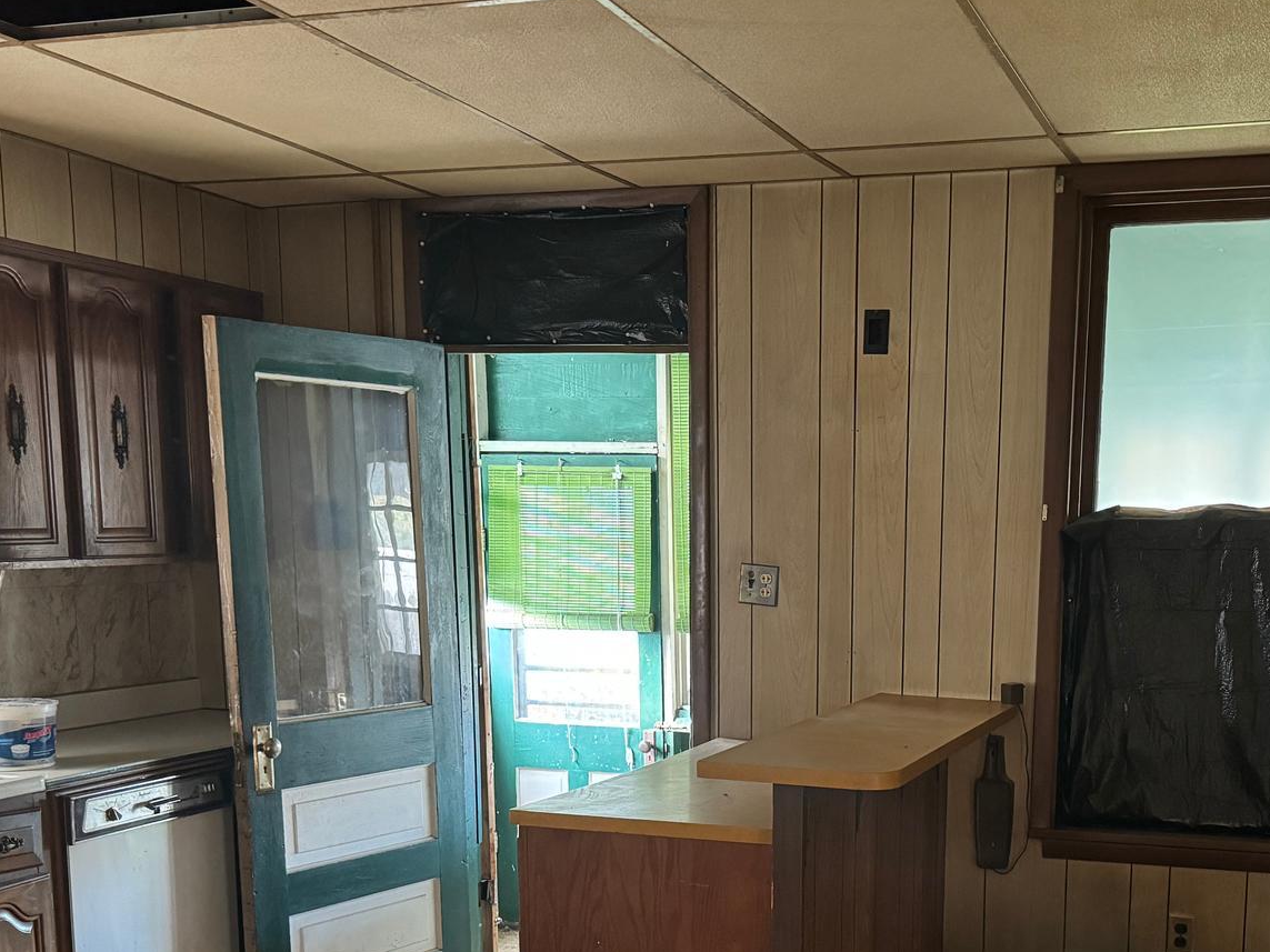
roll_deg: -0.8
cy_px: 806
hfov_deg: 43.3
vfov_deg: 32.4
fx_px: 1577
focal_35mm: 43
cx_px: 833
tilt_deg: -10.1
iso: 1000
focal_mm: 6.86
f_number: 1.78
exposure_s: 1/40
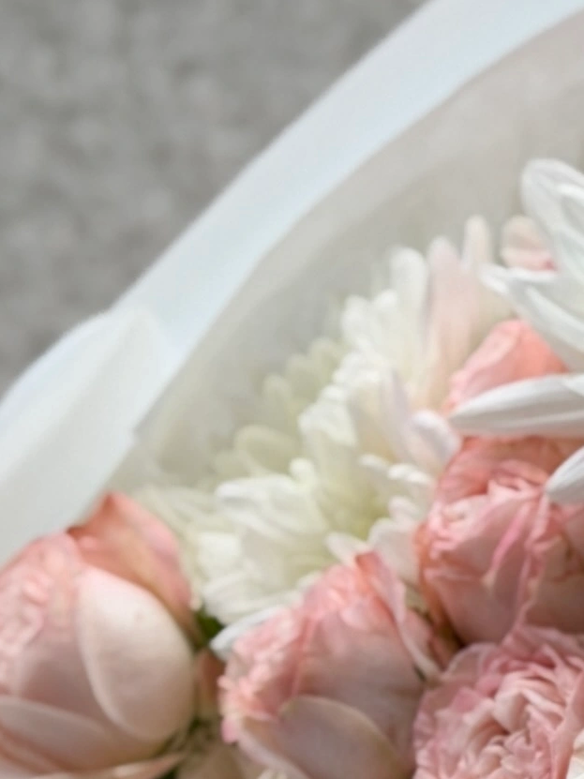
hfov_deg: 6.2
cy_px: 1050
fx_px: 5243
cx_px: 1251
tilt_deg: -49.5
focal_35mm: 233
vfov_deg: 8.4
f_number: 1.78
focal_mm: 6.76
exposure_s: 1/855
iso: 64
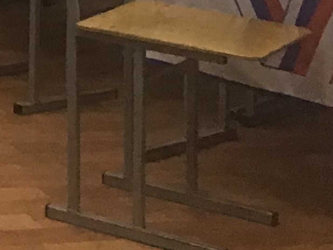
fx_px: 1578
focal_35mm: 164
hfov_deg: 10.4
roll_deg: -2.6
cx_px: -475
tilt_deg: +1.0
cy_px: -400
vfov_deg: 8.2
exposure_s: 1/33
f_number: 2.4
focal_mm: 3.3
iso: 64
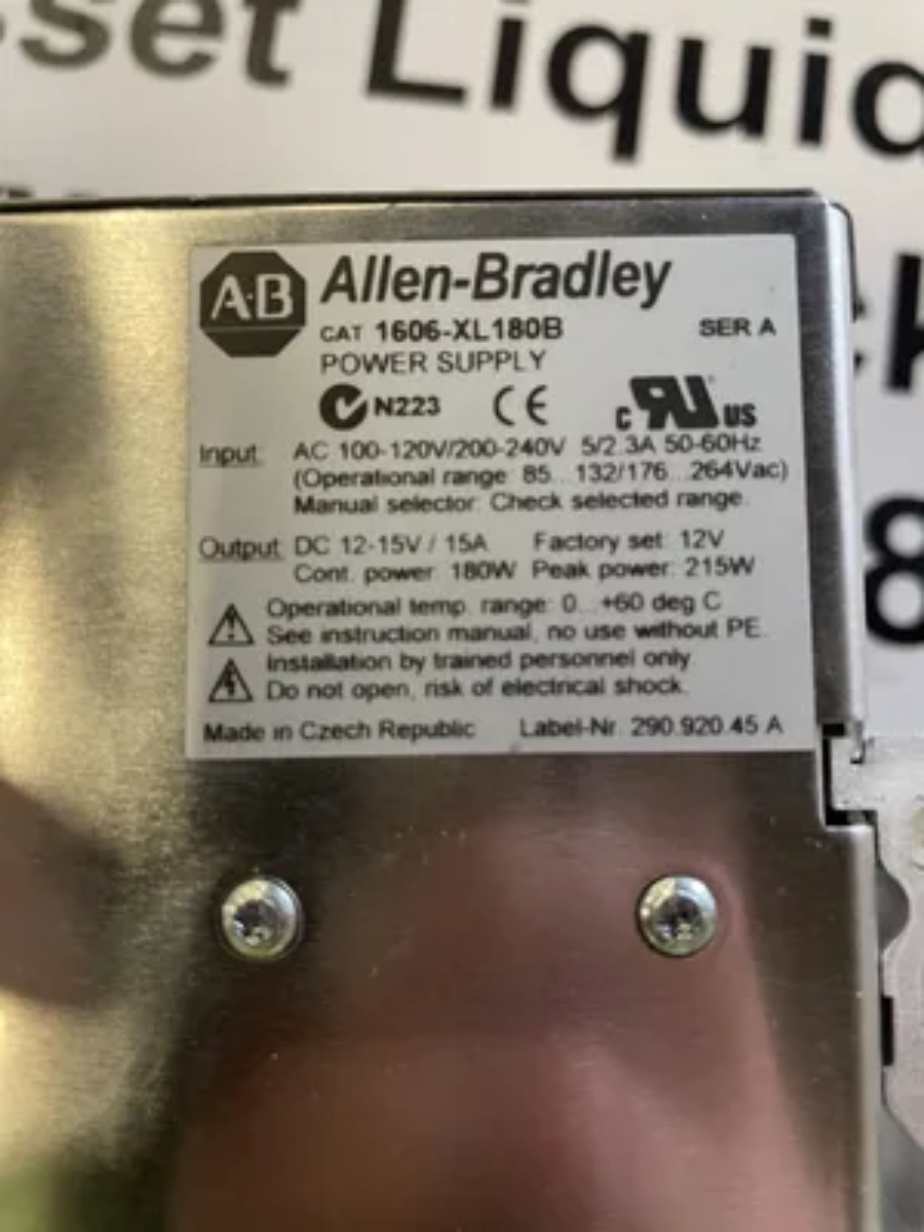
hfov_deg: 53.1
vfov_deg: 67.3
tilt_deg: -85.7
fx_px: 925
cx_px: 462
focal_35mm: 26
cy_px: 616
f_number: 1.6
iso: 250
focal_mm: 4.2
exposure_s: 1/60
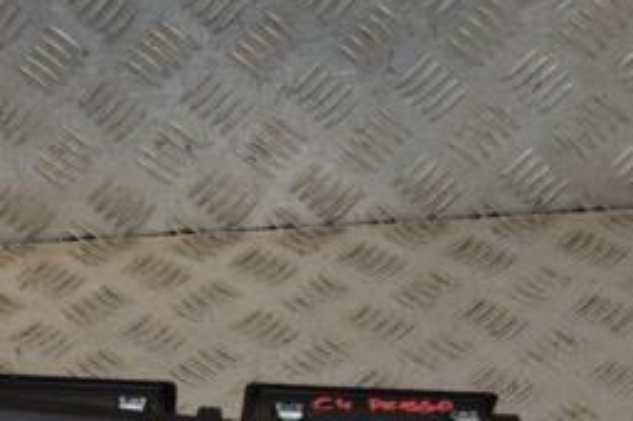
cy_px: 441
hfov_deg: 19.3
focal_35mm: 105
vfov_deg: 12.8
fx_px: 1845
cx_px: 128
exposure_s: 1/200
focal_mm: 30
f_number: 8
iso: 800
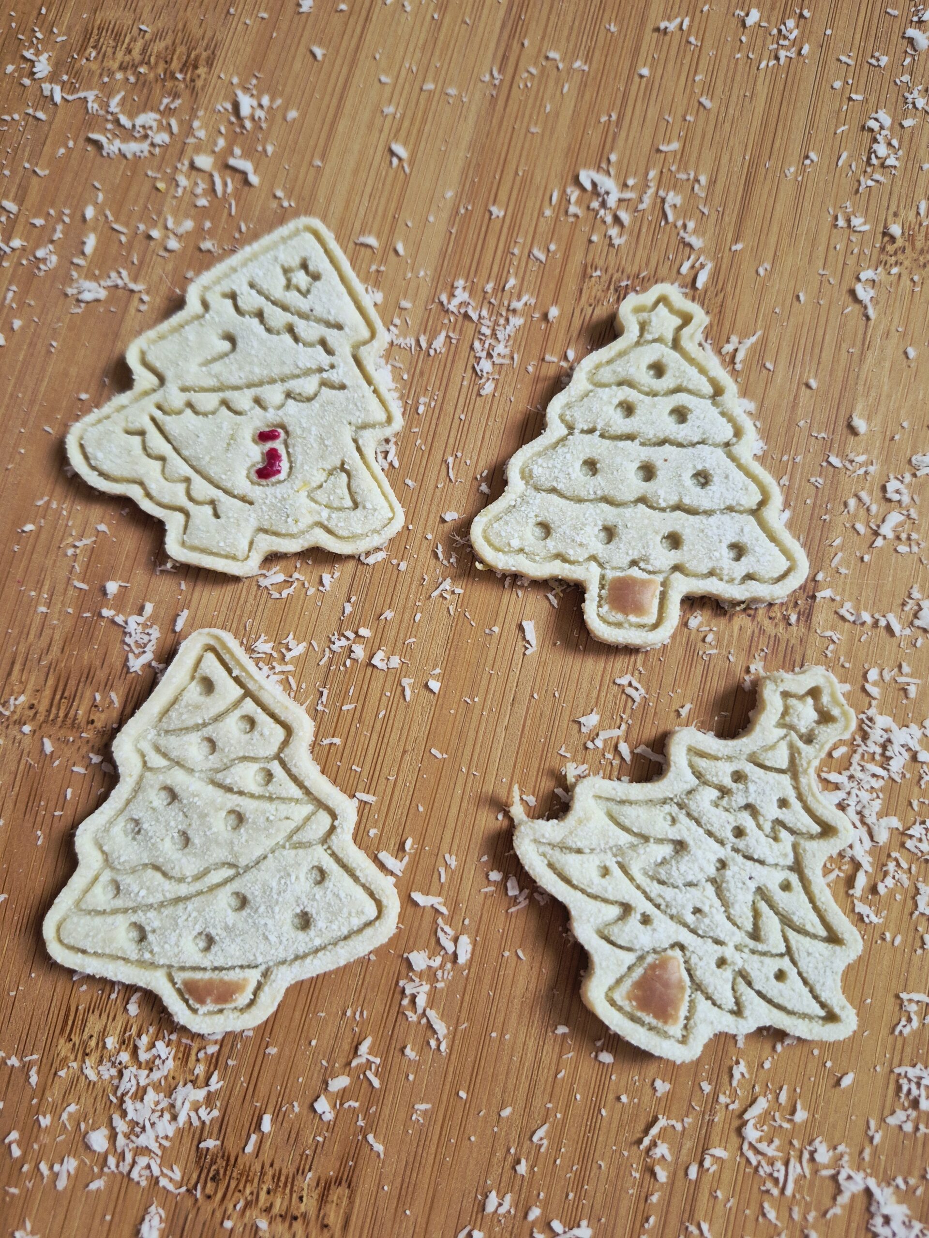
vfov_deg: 73.9
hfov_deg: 58.9
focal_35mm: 23
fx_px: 823
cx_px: 464
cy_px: 619
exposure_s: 1/100
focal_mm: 5.4
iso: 320
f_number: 1.8
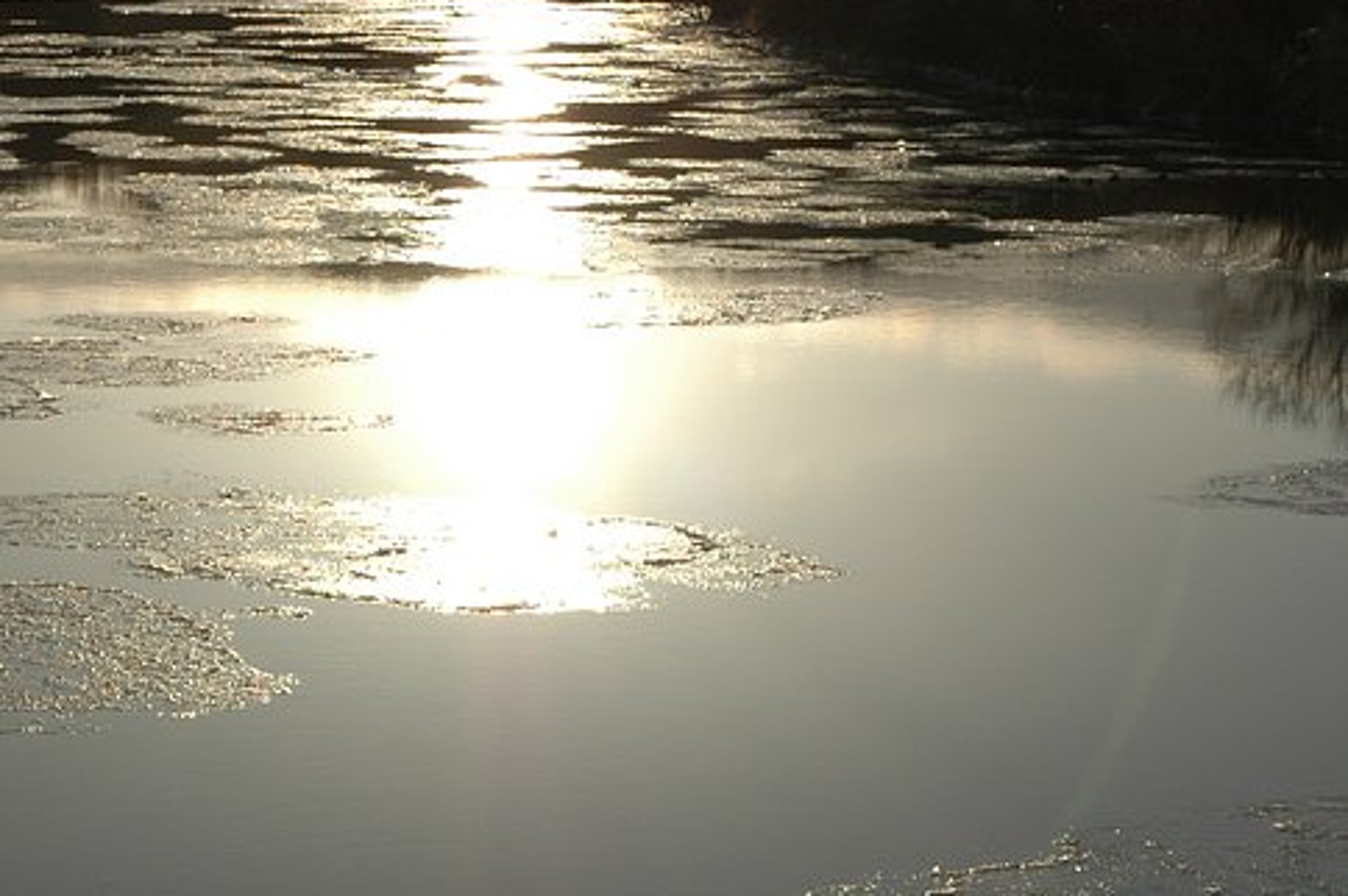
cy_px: 218
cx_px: 89
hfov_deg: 18.1
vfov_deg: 12.3
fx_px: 4156
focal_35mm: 111
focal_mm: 35
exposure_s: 1/500
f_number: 11
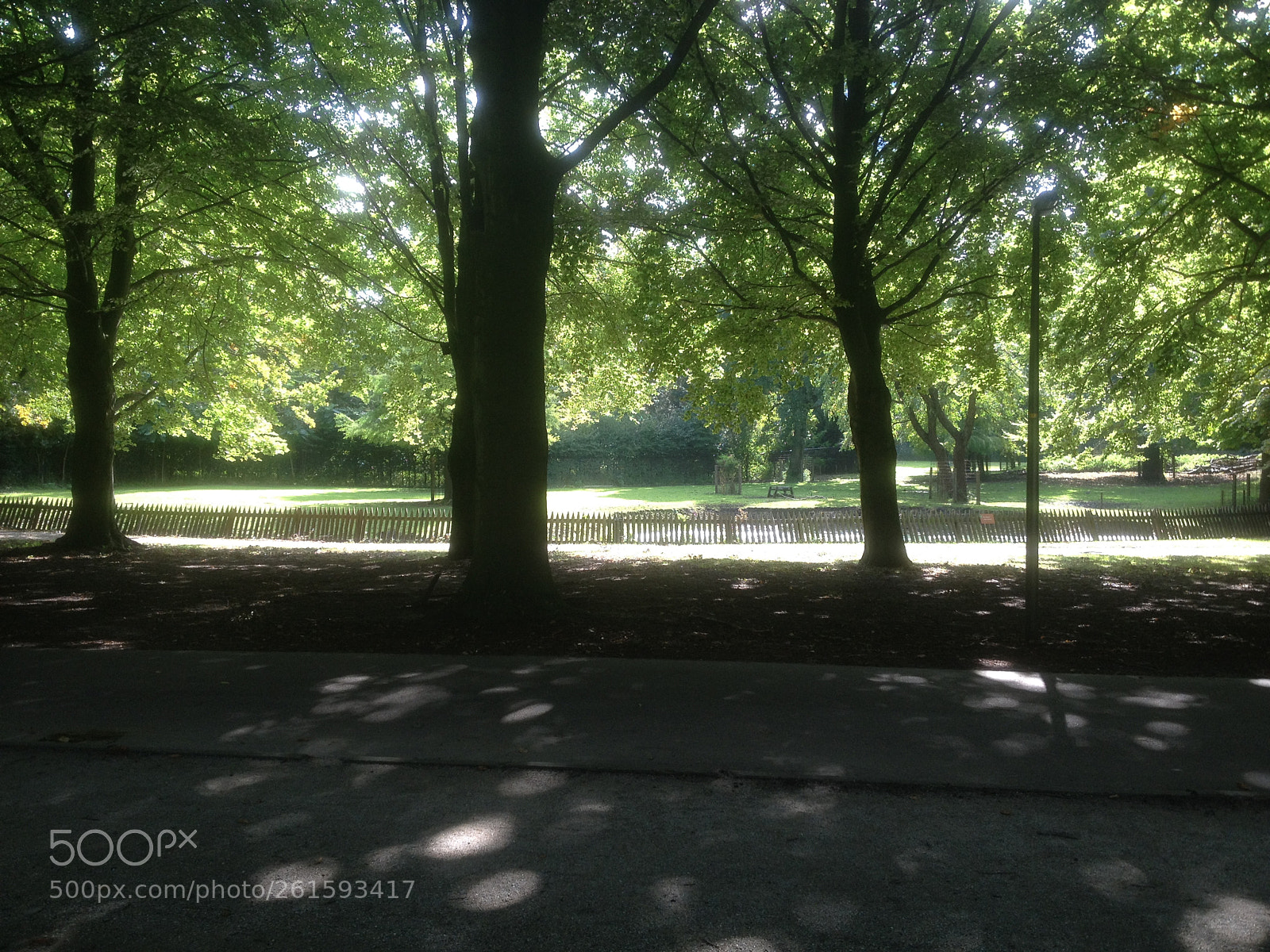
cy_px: 476
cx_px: 635
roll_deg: -0.8
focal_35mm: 35
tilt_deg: -1.8
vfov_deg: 40.7
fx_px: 1284
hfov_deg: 52.6
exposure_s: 1/137
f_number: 2.4
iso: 50
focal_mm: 4.28
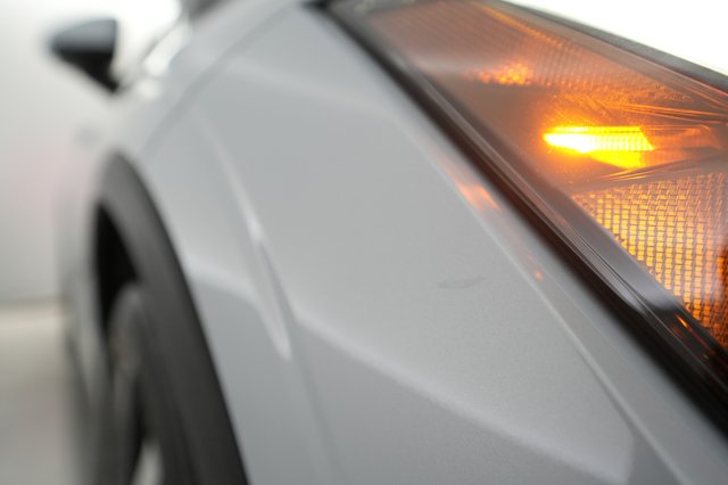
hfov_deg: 65.5
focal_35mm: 28
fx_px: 566
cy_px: 242
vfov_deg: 46.4
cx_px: 364
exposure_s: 1/100
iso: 1250
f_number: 4.5
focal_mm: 28
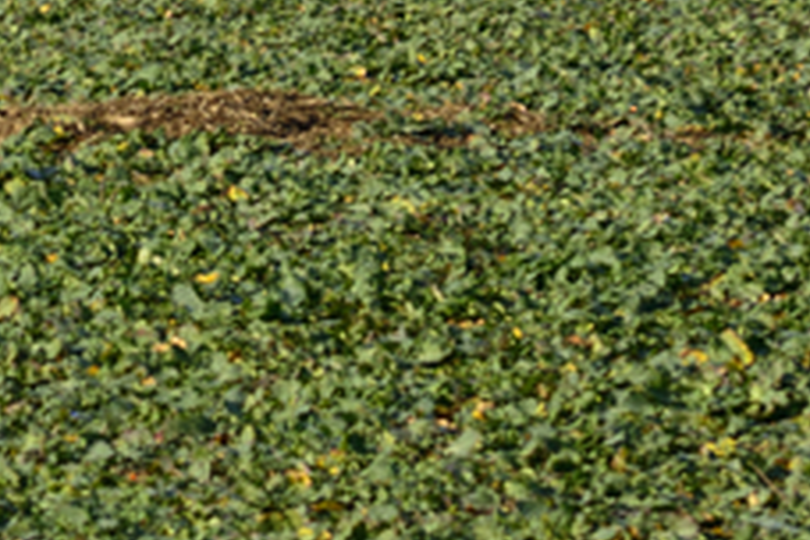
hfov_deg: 2.5
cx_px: -1165
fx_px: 18651
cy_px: -1231
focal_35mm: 829
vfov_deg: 1.6
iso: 100
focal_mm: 105
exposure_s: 1/200
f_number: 7.1
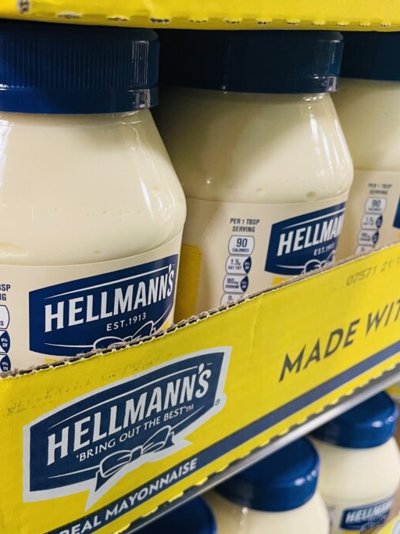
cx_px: 122
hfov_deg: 36.3
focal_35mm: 39
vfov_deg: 47.5
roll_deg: -3.8
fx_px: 601
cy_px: 332
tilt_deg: -27.7
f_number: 1.6
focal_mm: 4.2
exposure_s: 1/60
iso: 400
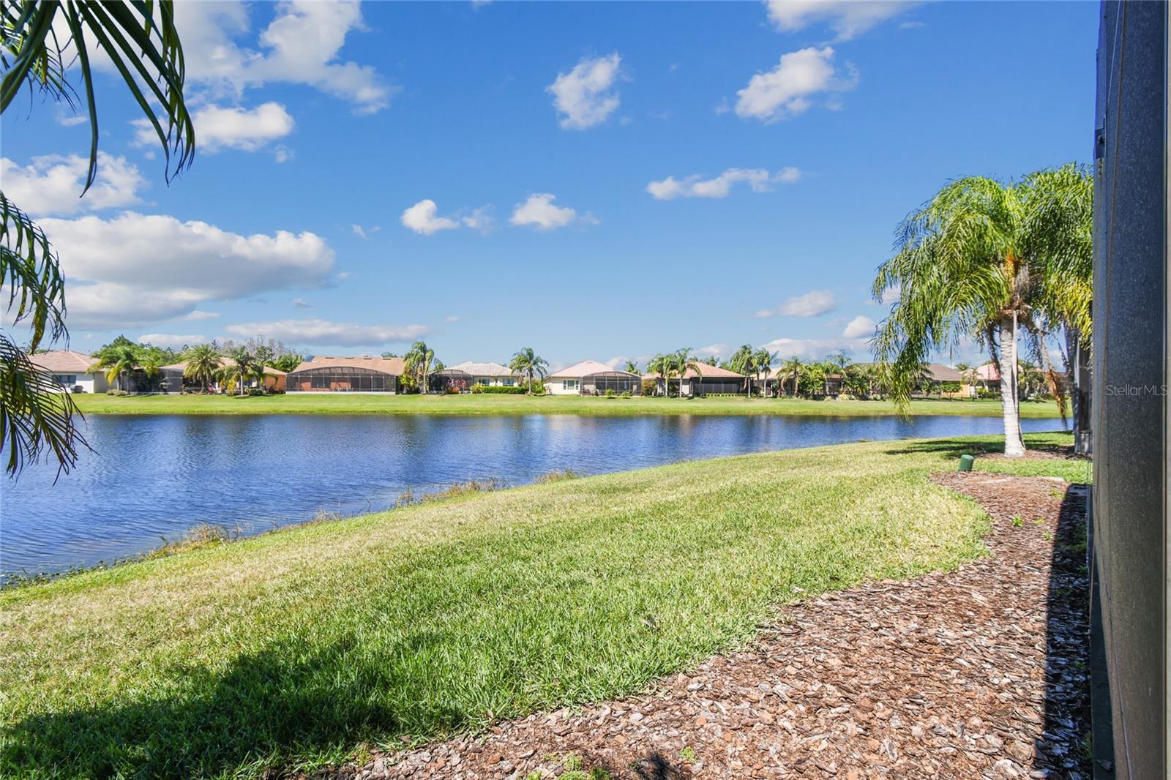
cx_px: 586
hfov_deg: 100.4
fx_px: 488
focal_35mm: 15
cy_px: 390
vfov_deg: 77.3
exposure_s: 1/800
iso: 100
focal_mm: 10
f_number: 7.1
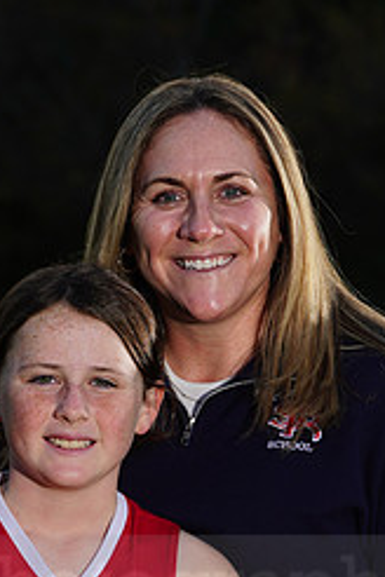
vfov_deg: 5.2
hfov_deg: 3.5
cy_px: 568
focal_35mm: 396
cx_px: 119
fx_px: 6352
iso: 200
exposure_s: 1/250
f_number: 10
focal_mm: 168
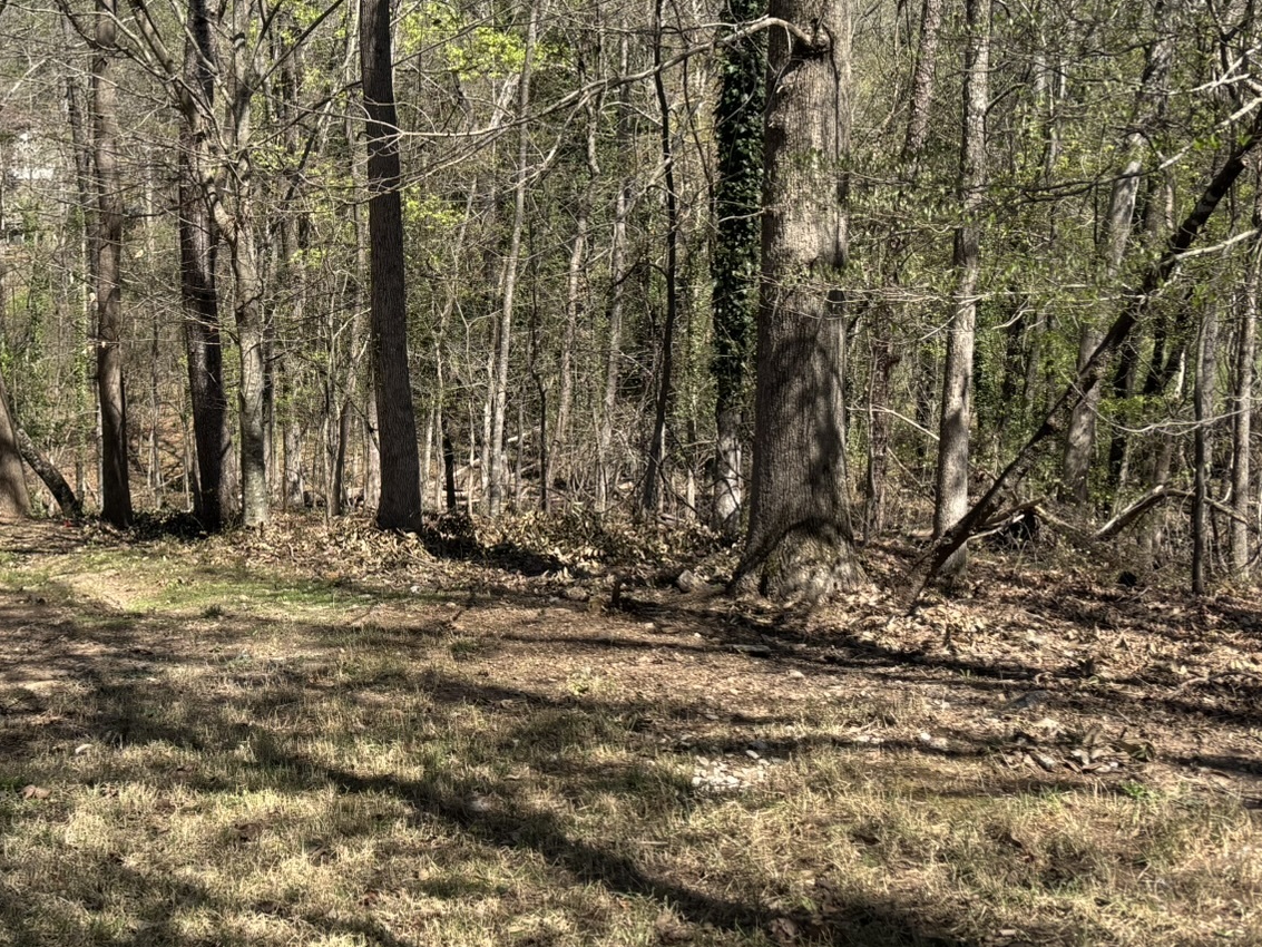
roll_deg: +0.6
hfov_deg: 39.6
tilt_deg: -9.7
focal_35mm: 47
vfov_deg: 30.6
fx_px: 1714
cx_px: 352
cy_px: 301
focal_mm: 5.96
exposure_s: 1/1437
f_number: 1.6
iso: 50
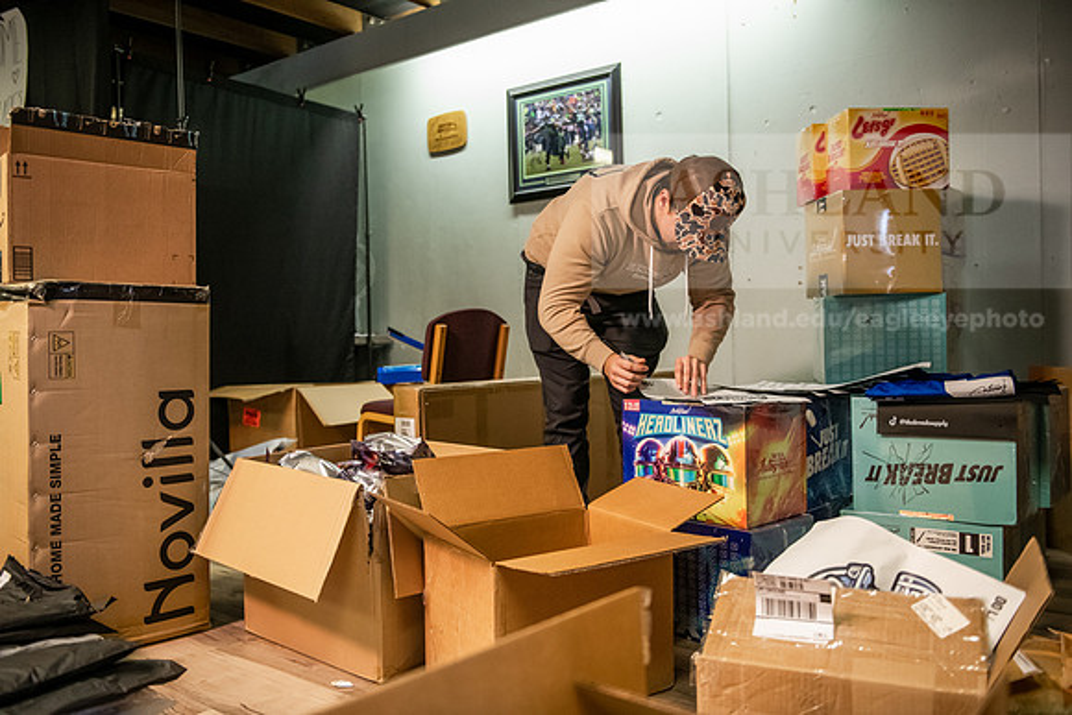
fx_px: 923
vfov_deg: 42.3
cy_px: 358
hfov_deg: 60.3
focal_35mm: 31
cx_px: 536
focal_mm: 31
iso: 3200
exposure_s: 1/100
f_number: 2.8
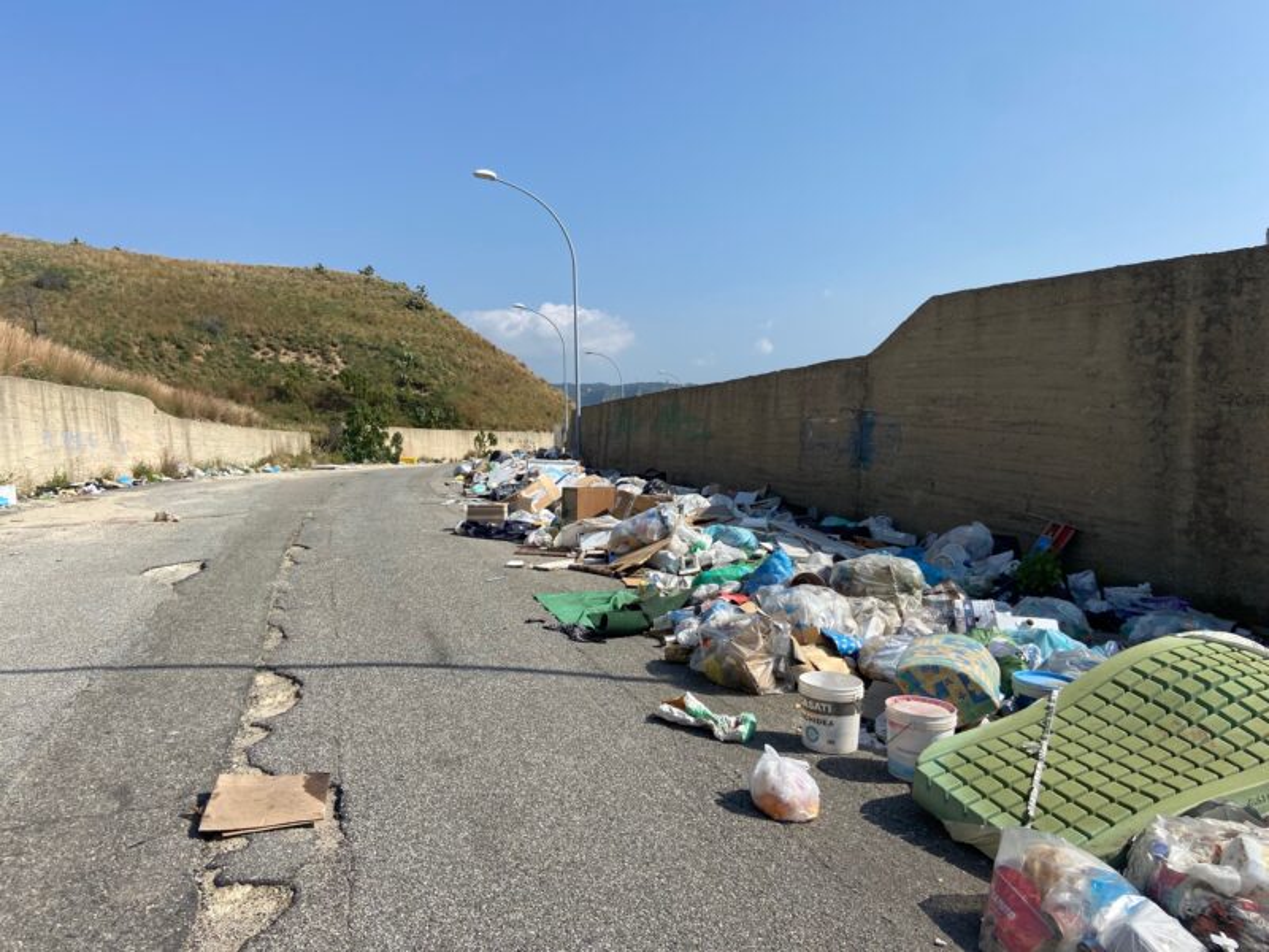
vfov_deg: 53.1
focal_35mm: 26
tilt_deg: -0.8
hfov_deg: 67.3
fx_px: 953
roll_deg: +3.7
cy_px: 476
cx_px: 634
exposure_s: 1/3401
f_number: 1.8
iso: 32
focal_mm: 4.25
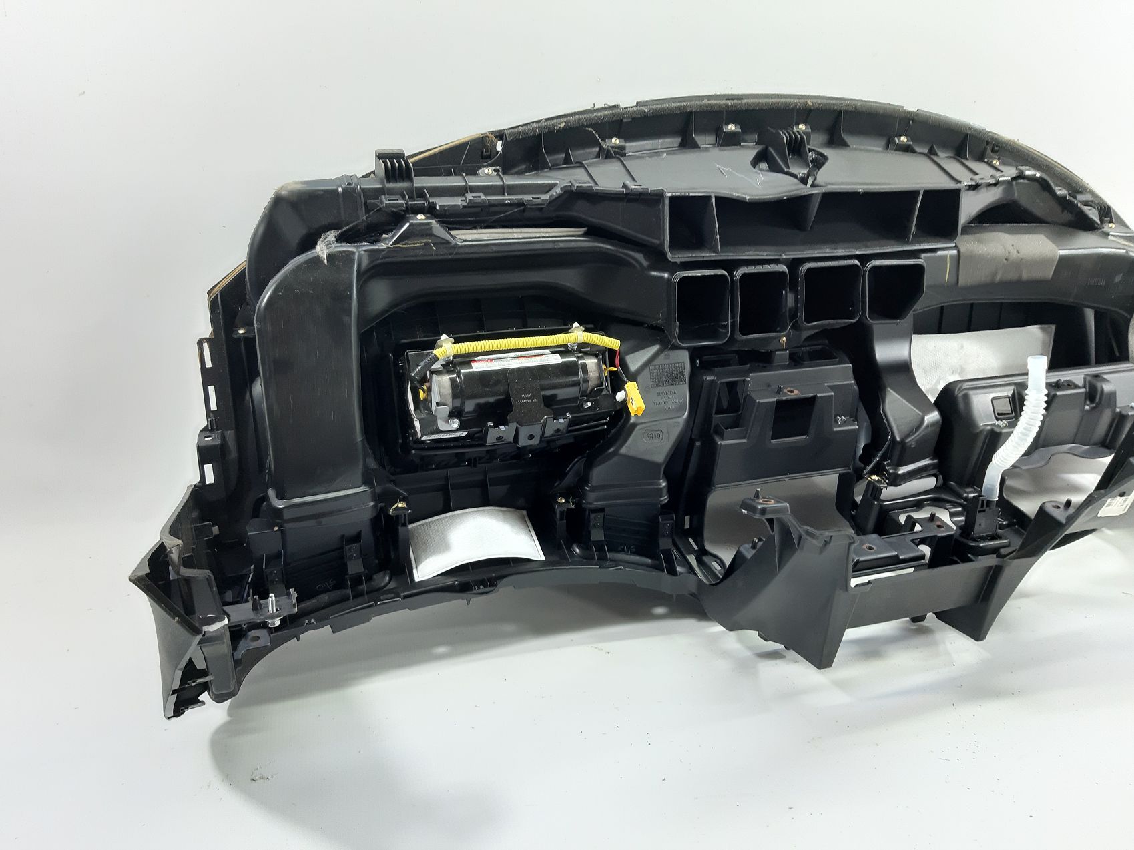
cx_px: 567
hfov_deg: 65.3
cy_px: 425
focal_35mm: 27
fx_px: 884
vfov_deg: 51.3
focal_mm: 3.93
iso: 125
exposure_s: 1/50
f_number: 1.7
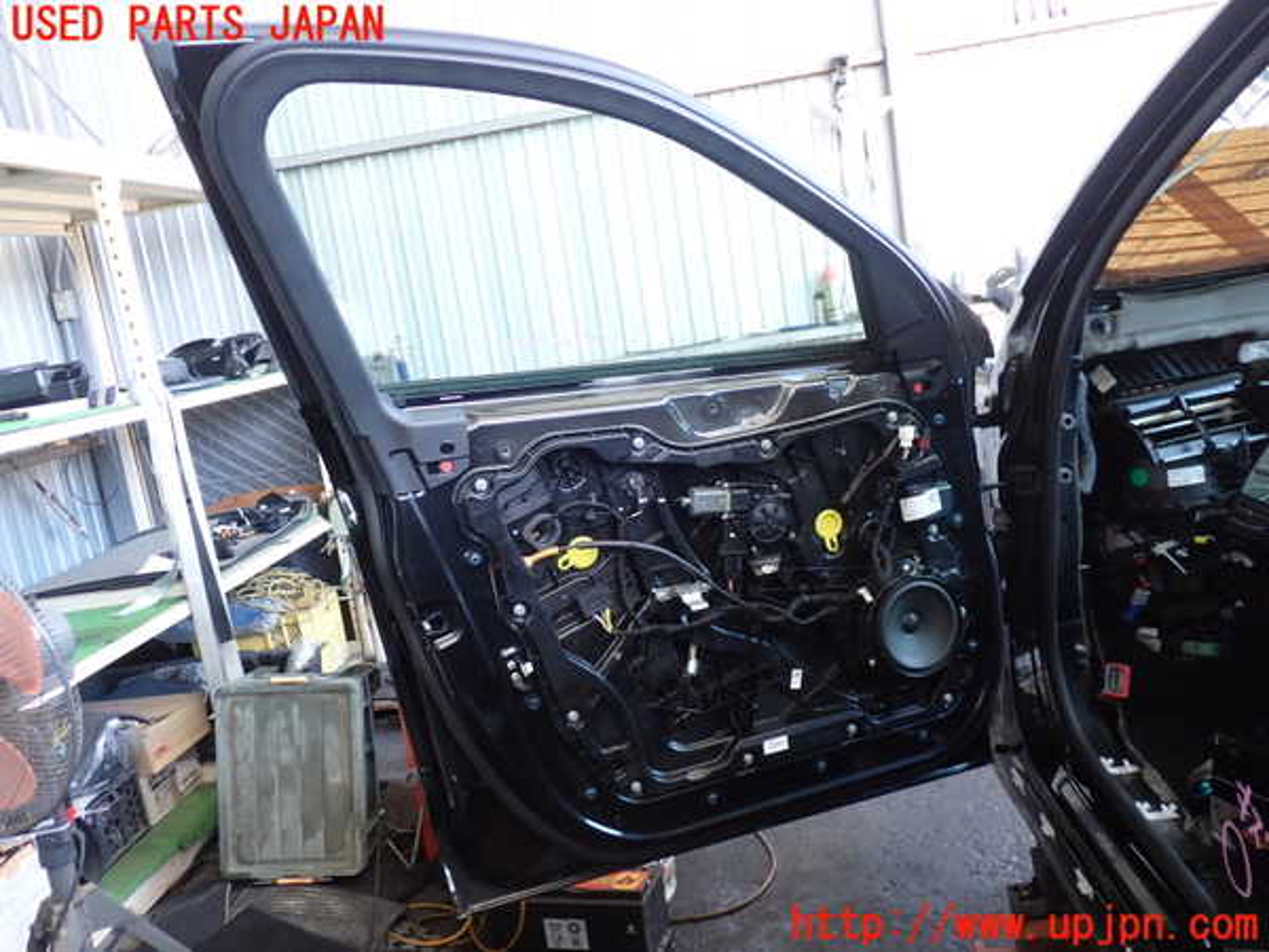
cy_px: 476
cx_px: 634
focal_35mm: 30
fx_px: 1100
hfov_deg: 60.0
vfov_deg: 46.8
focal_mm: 5.4
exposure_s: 1/50
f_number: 2.3
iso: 200
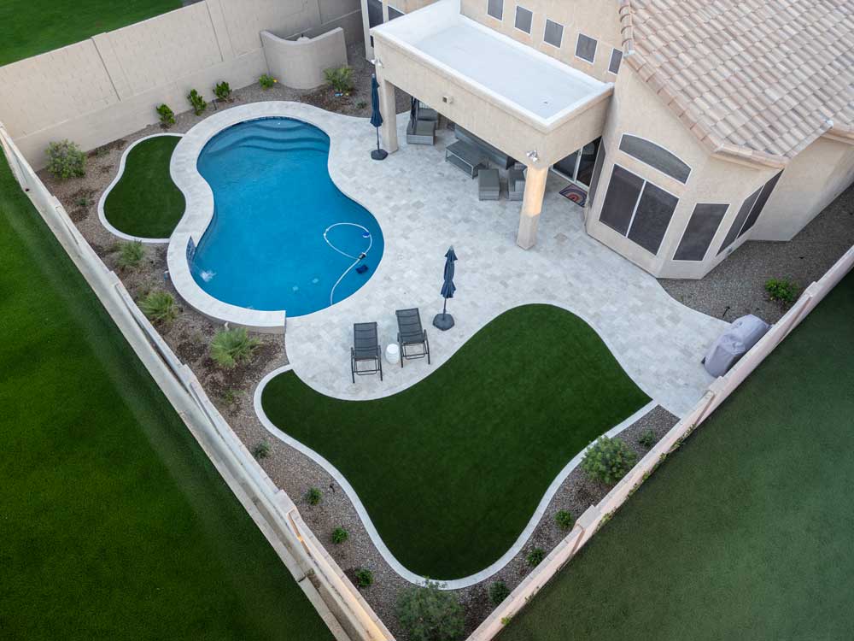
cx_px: 427
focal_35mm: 24
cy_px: 320
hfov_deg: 71.6
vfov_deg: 56.8
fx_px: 592
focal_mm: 6.72
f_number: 1.7
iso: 110
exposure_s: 1/120
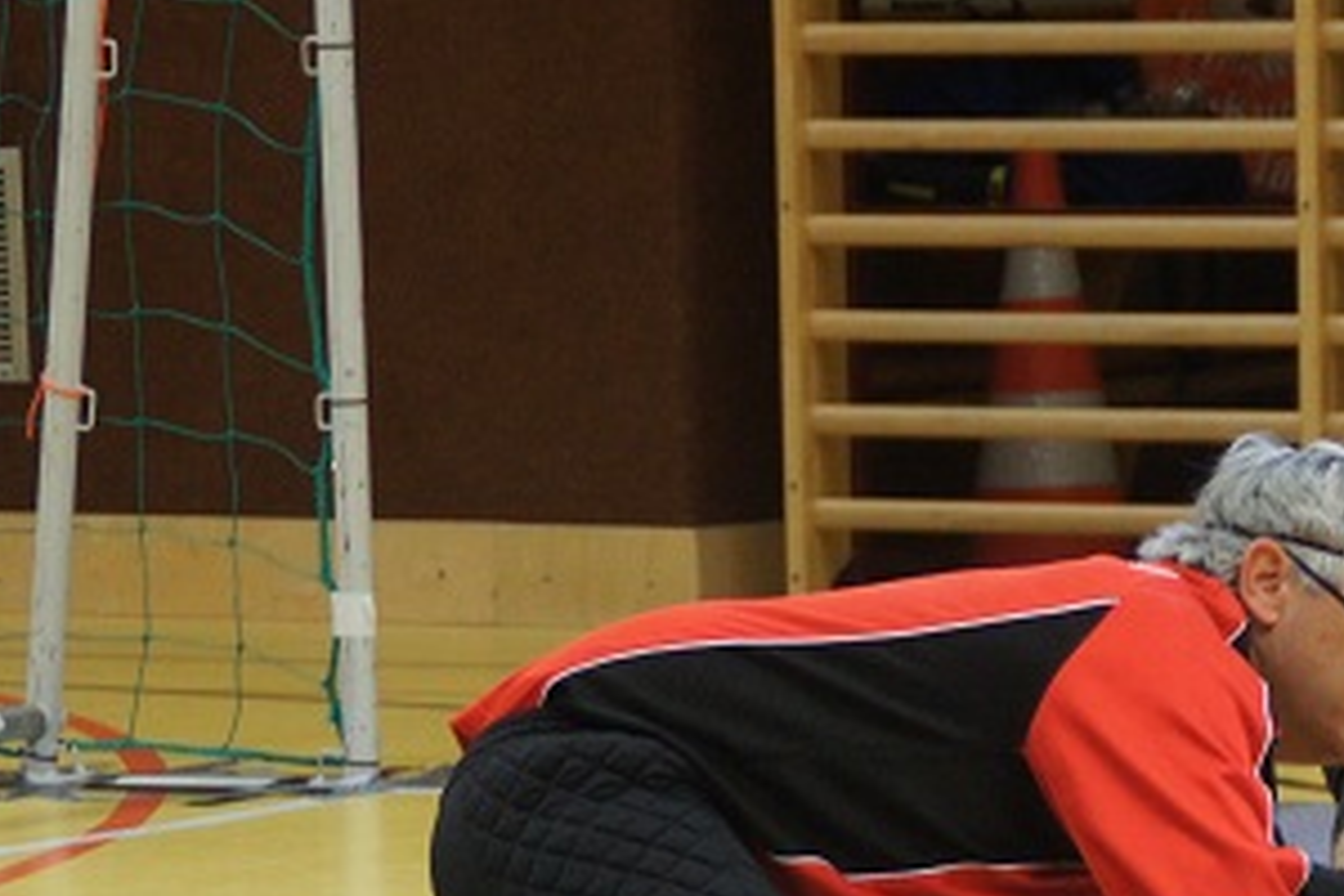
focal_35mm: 320
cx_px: 1174
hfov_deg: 6.4
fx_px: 11946
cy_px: 856
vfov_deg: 4.3
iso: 1600
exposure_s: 1/50
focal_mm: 80
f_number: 5.6
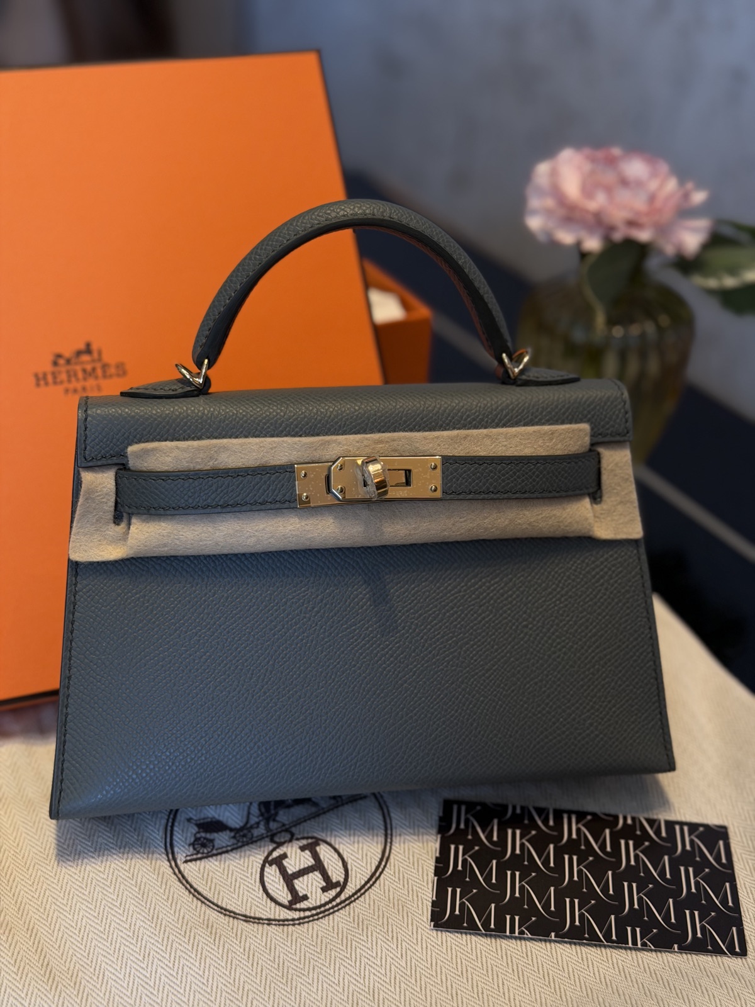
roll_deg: -4.7
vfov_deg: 39.7
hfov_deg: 30.3
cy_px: 504
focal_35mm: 48
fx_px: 1396
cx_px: 378
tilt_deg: -32.8
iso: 64
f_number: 1.78
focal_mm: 6.76
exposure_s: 1/50
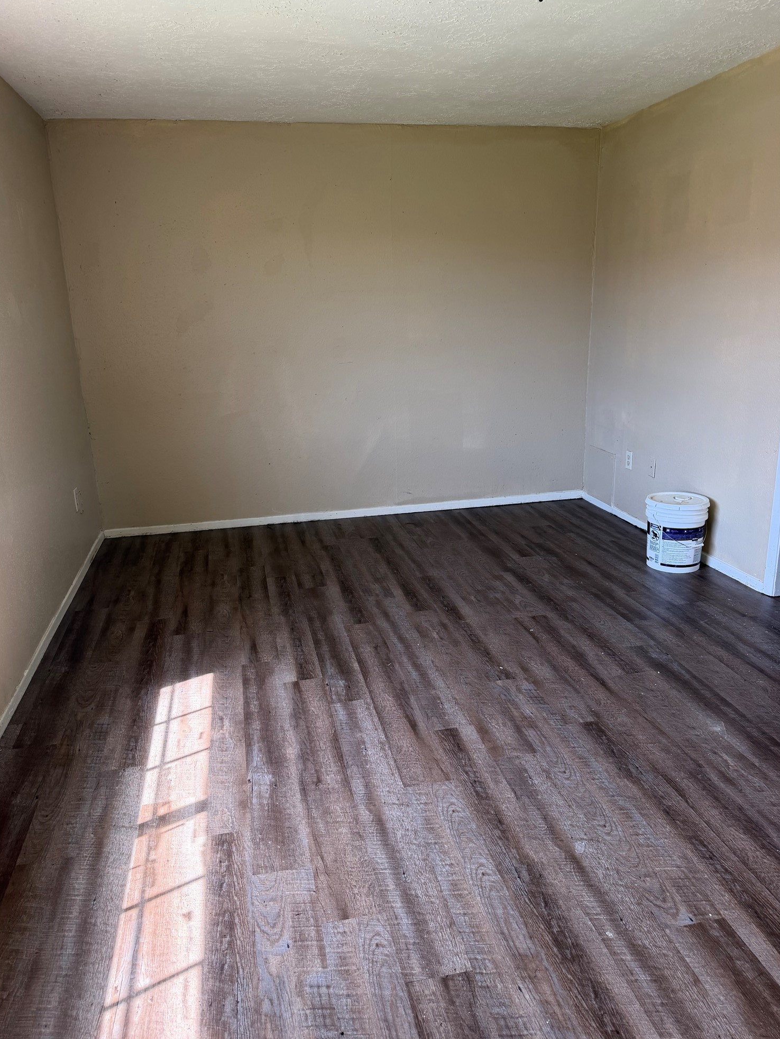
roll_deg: -0.8
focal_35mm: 25
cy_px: 509
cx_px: 377
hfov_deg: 54.9
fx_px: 751
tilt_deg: -14.5
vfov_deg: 69.4
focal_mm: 6.76
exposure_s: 1/190
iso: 100
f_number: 1.78
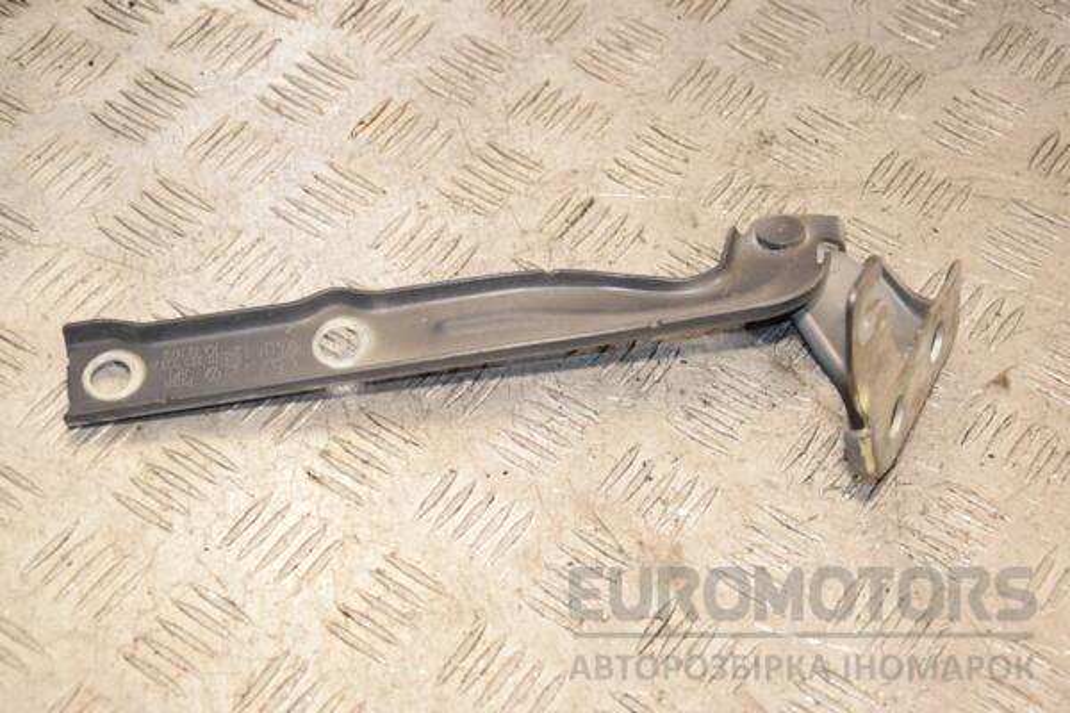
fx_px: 2140
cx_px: 535
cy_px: 356
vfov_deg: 18.9
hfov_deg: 28.1
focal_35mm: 72
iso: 800
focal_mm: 48
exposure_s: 1/200
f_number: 6.3
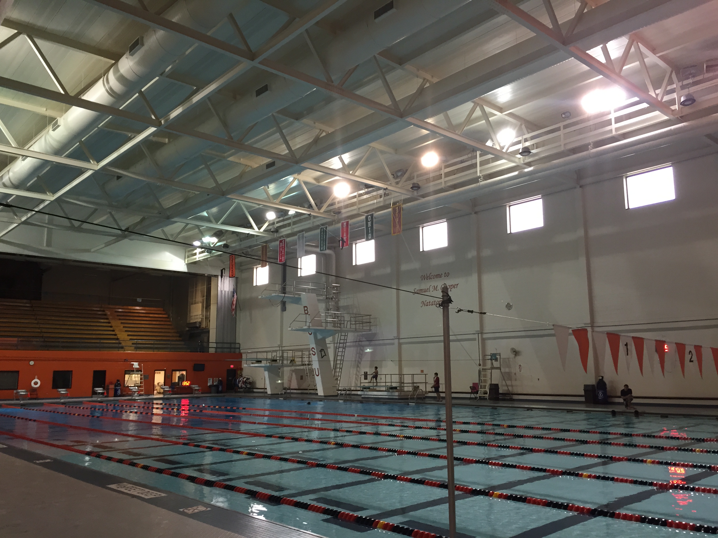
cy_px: 269
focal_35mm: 29
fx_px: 602
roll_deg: -0.9
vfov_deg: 48.2
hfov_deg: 61.7
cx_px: 359
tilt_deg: +9.1
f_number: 2.2
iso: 80
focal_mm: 4.15
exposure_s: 1/30
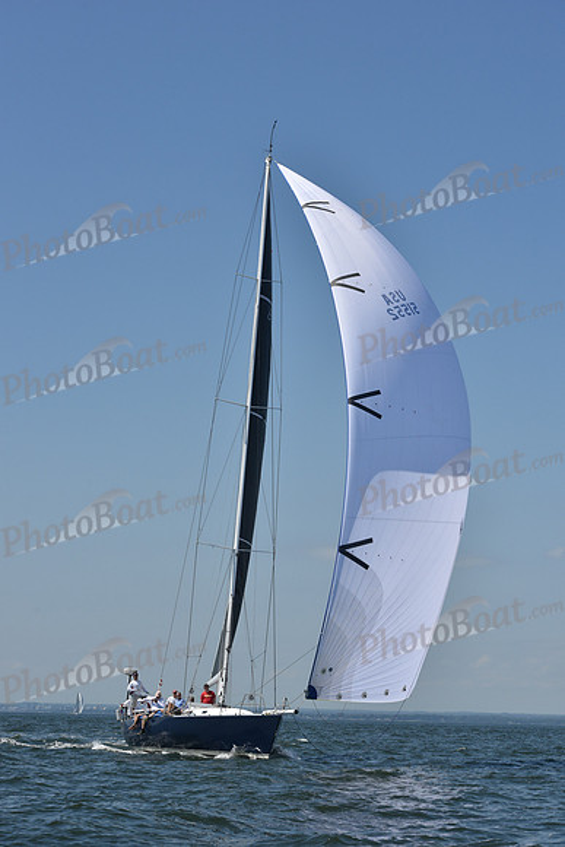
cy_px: 424
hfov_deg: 17.5
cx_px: 282
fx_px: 1835
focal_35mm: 78
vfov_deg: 26.0
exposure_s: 1/1250
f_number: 9
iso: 250
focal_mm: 78
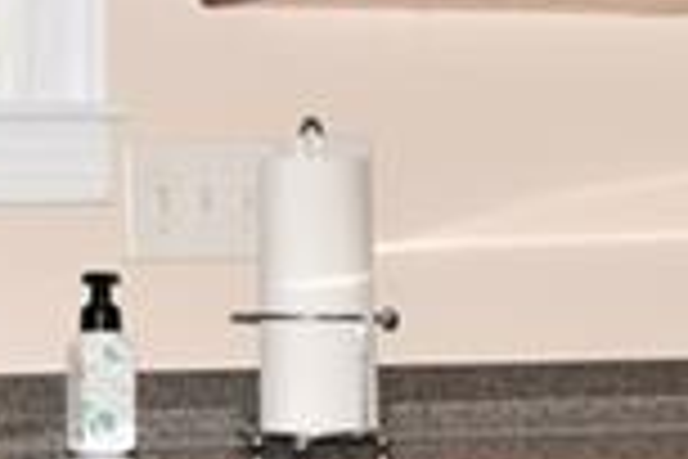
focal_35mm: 181
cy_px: 184
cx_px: 585
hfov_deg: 11.3
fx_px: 3459
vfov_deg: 7.6
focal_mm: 18
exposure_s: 1/60
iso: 100
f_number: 3.5
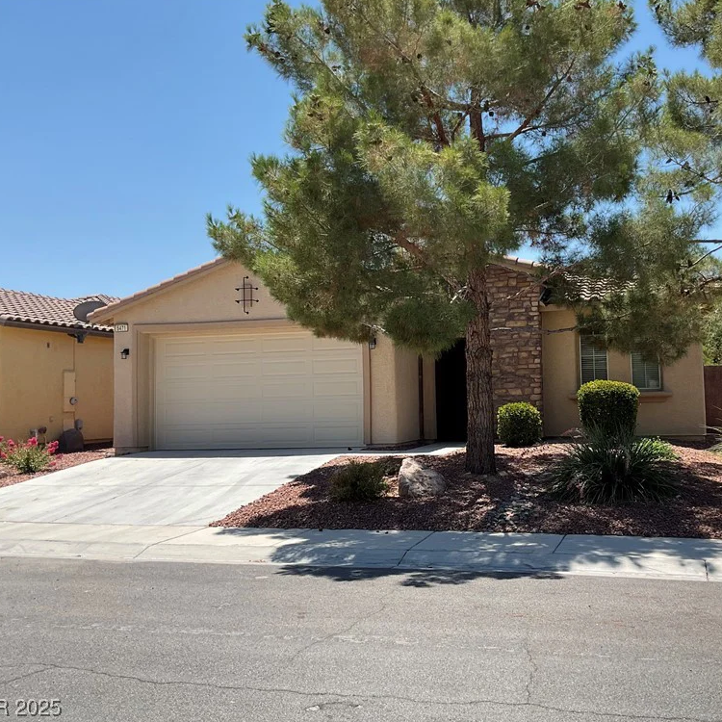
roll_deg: +0.0
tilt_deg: +1.6
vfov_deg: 47.2
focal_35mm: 35
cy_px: 359
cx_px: 456
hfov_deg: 46.8
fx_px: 826
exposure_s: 1/1675
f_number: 1.8
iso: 16
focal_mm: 3
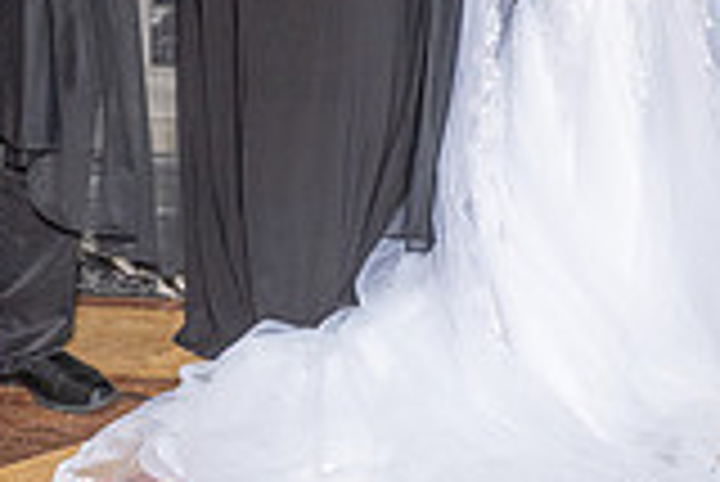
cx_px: 541
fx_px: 1982
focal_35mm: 99
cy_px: -194
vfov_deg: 13.2
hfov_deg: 20.4
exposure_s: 1/200
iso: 800
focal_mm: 24
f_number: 4
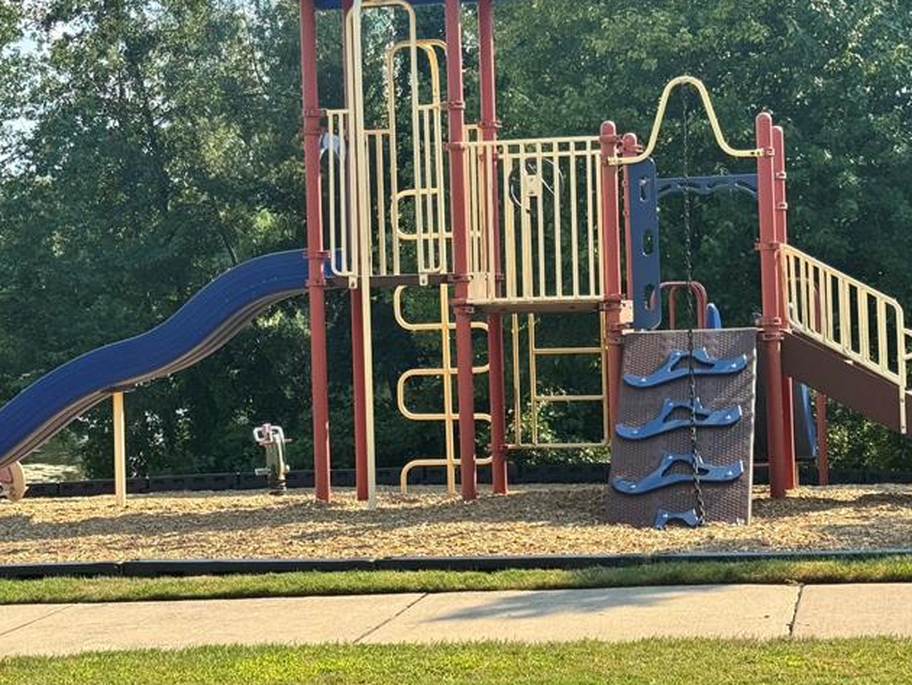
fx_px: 2056
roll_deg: +1.7
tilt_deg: -0.3
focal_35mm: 78
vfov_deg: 18.9
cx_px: 439
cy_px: 258
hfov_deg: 25.0
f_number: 1.78
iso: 64
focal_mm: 6.76
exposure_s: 1/1984
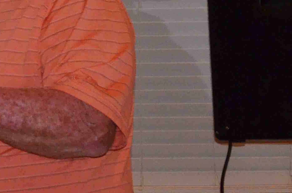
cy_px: -31
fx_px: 2354
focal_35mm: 291
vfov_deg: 4.7
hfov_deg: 7.0
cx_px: -123
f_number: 5.6
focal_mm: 55
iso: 3200
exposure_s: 1/60
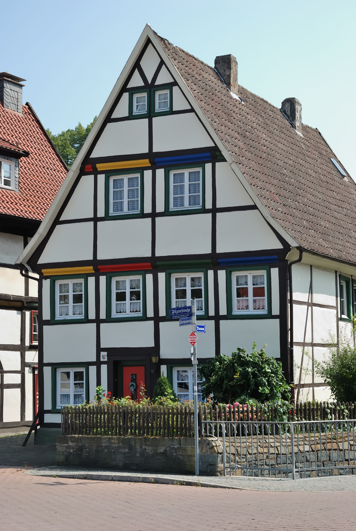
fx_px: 1065
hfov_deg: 19.0
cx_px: 178
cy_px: 266
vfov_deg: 28.0
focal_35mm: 72
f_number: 8
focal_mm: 48
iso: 250
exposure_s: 1/250
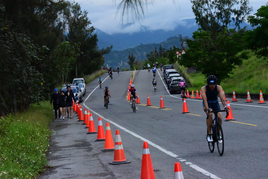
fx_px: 894
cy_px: 90
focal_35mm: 120
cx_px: 134
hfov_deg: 17.1
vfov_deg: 11.4
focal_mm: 120
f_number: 16
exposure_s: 1/3200
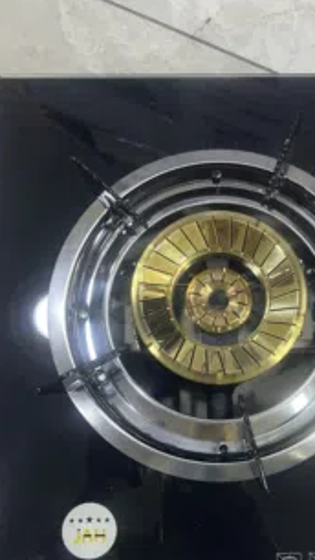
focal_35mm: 37
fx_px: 550
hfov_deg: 31.6
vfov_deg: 53.2
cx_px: 220
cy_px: 361
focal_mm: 5.7
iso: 80
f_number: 1.5
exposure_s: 1/50
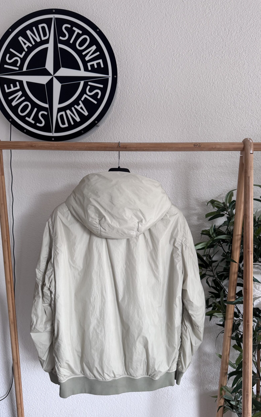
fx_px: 296
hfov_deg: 47.6
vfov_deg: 70.4
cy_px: 212
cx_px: 124
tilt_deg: -4.3
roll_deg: -0.5
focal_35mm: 26
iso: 200
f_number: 1.78
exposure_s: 1/70
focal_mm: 6.76
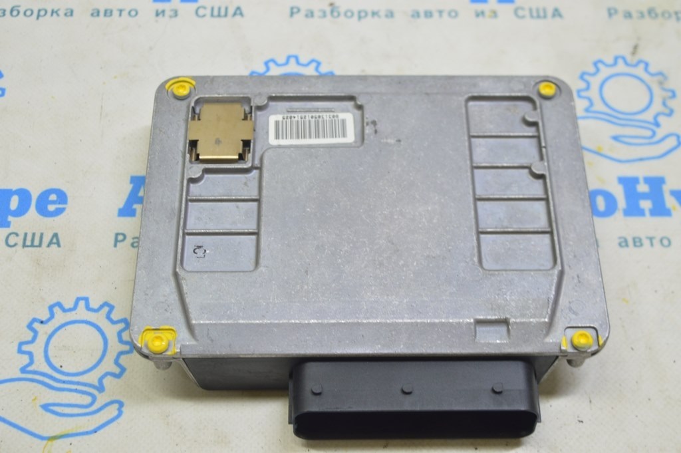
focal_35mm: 60
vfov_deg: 22.6
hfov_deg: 33.4
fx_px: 1134
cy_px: 226
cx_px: 340
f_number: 5.6
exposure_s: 1/20
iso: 400
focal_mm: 40
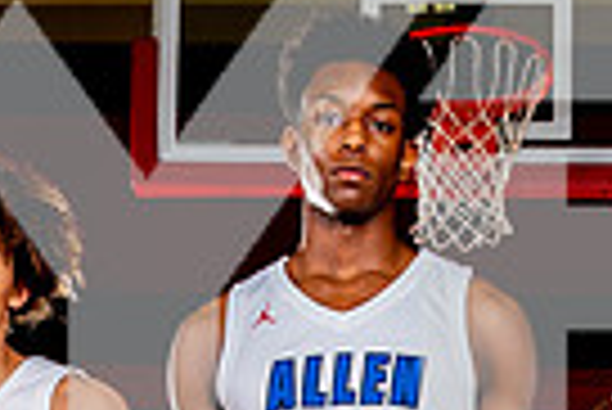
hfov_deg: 16.7
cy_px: 733
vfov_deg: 10.6
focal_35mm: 122
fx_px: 2076
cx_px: 450
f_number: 5.6
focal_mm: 25
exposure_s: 1/125
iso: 100
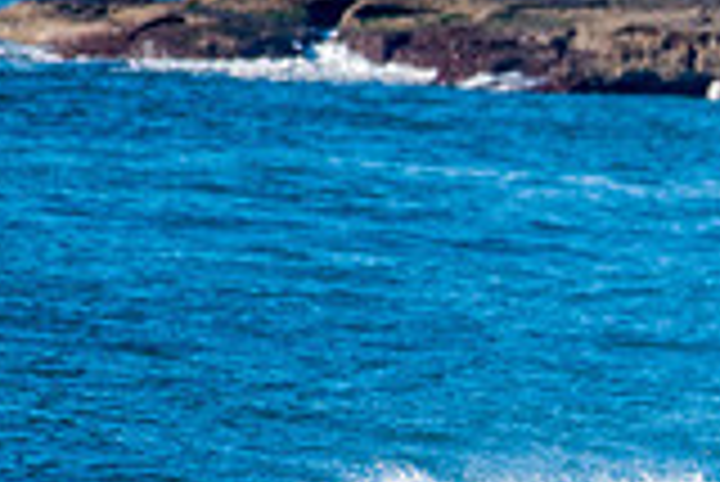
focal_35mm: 2220
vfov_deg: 0.6
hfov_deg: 0.9
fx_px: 44439
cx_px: 1269
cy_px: 559
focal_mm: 500
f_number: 5.6
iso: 72
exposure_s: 1/320
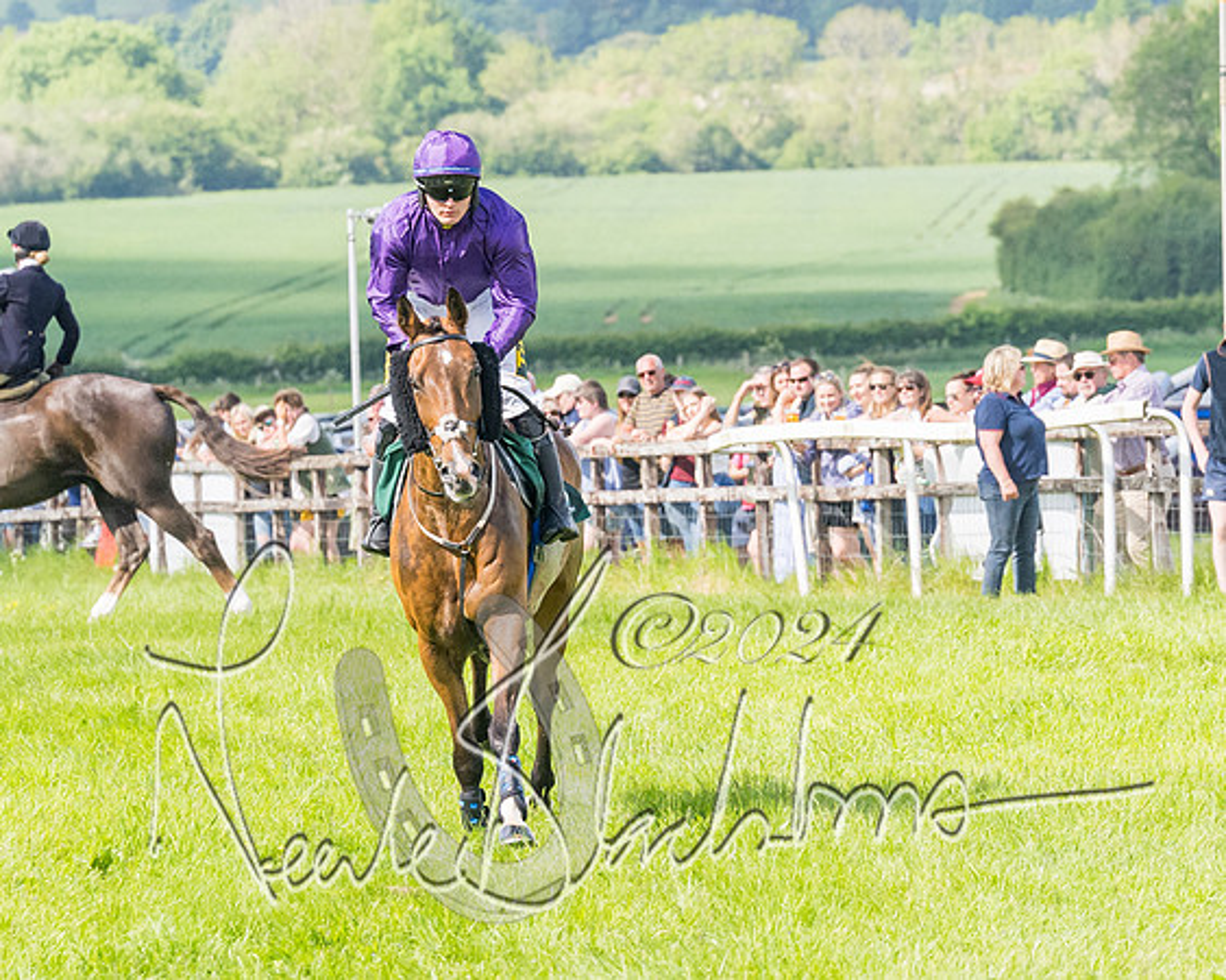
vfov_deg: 4.2
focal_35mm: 373
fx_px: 13515
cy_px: 418
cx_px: 566
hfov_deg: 5.2
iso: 400
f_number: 5
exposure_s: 1/1600
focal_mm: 125
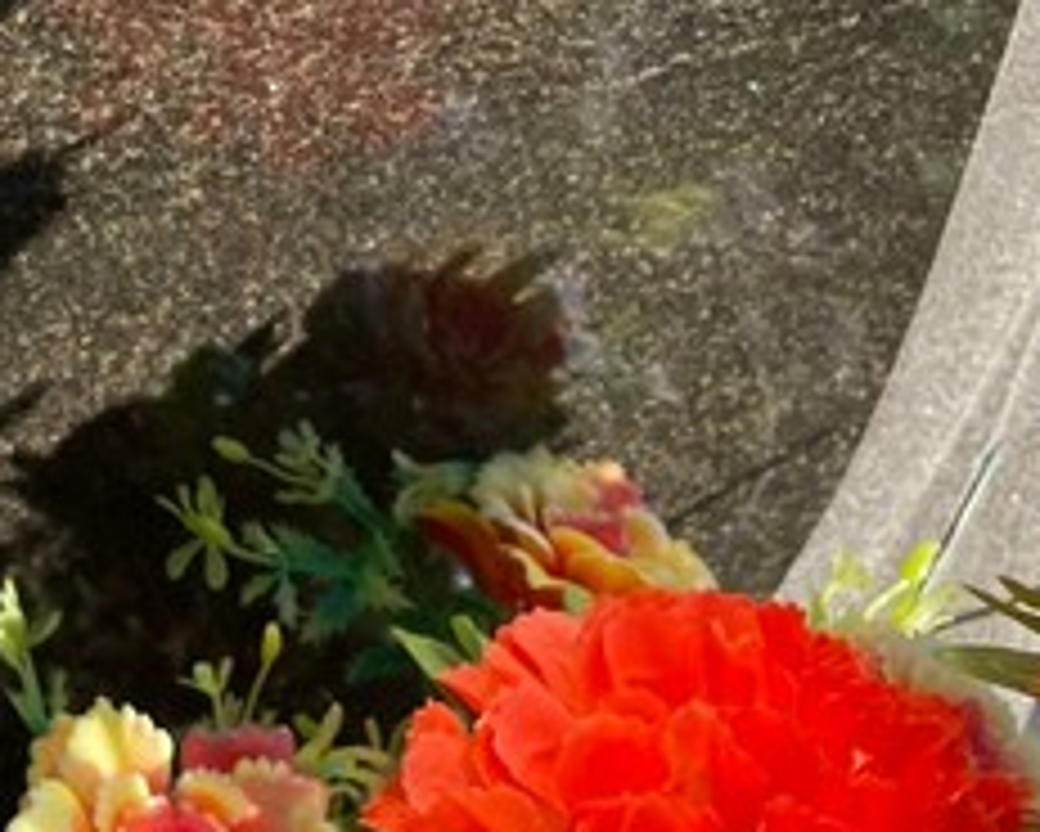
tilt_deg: -33.4
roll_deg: +0.4
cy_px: -450
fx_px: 2710
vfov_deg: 15.9
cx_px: -117
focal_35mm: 88
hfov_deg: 20.6
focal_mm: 4.2
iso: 32
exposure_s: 1/1233
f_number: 1.6
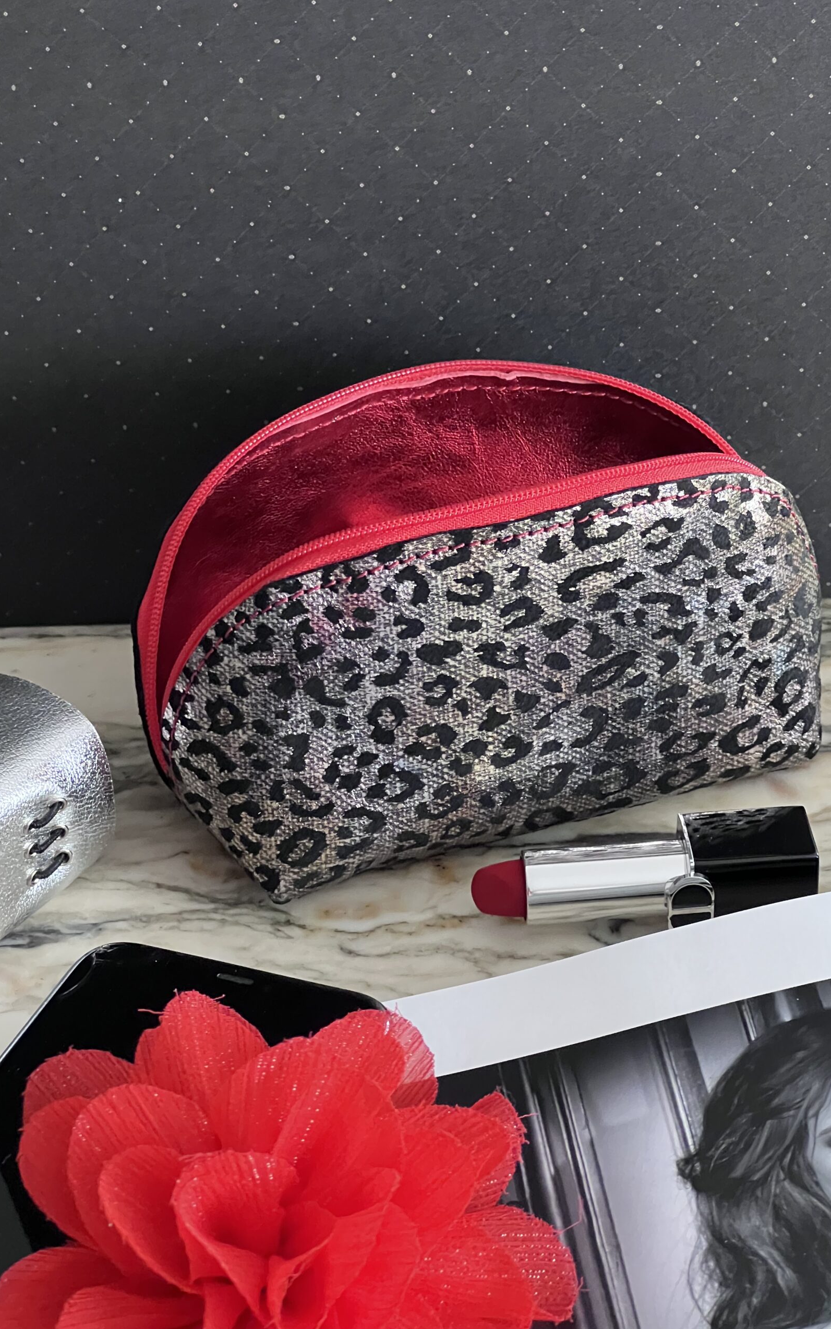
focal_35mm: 82
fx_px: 2971
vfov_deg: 25.2
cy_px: 667
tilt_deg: -33.9
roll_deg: +2.8
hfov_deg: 15.9
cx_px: 432
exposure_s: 1/60
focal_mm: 9
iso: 800
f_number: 2.8
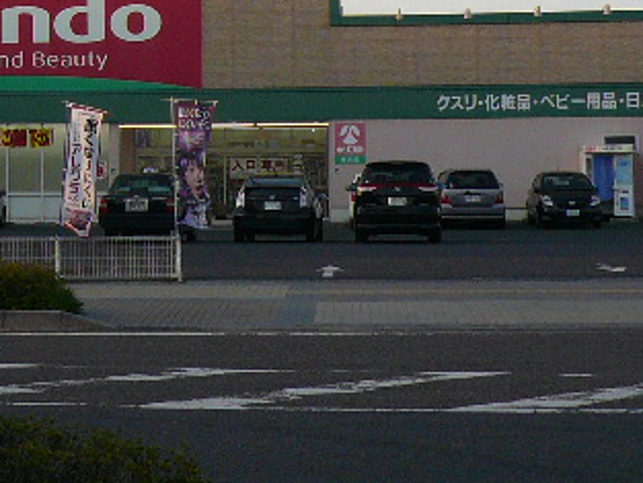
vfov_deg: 15.9
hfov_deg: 20.8
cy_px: 70
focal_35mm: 92
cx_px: 35
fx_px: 1710
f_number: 2.9
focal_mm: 4.9
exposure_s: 1/400
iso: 100
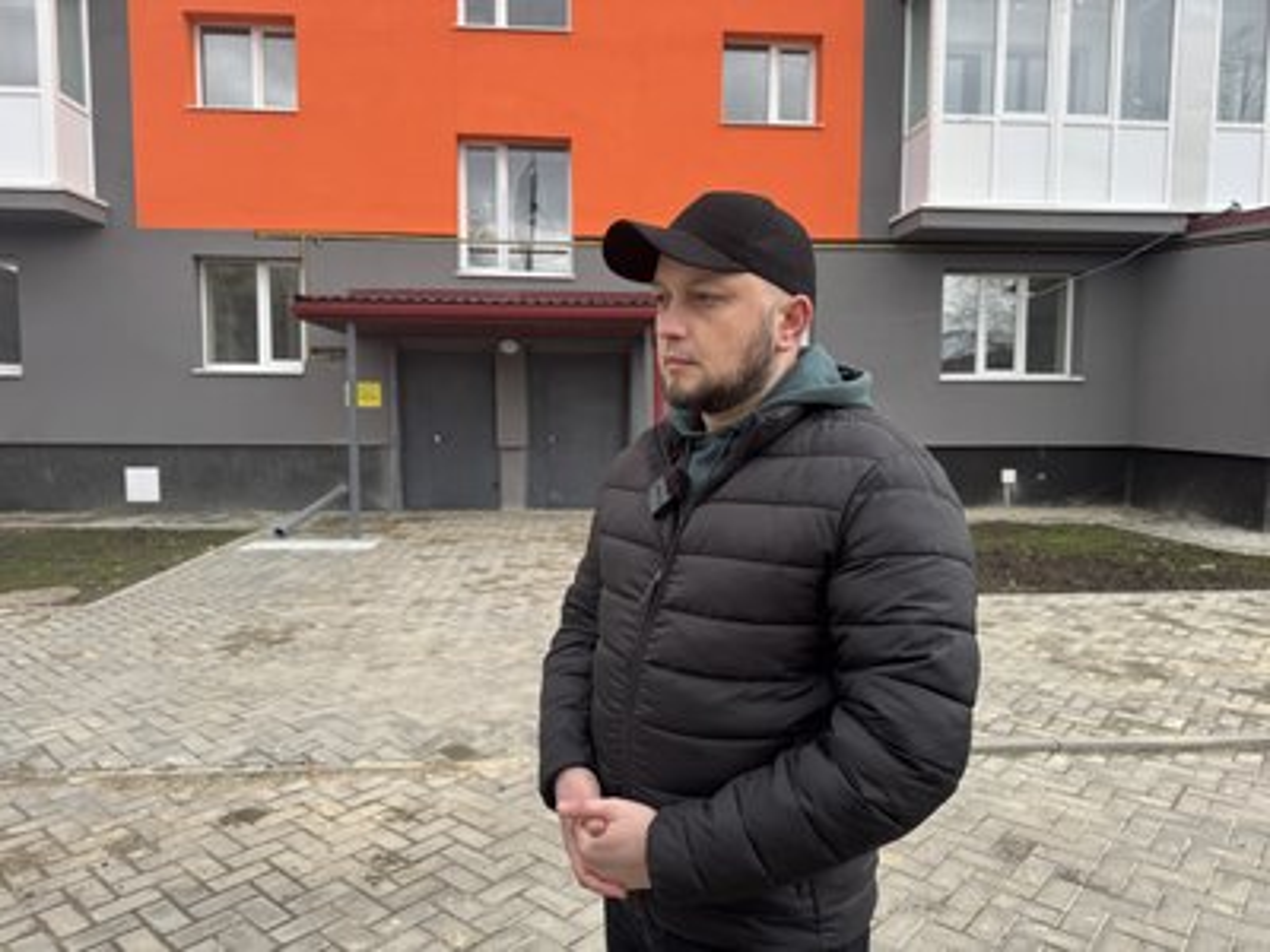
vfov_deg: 56.8
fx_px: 881
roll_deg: -0.1
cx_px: 635
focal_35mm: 24
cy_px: 476
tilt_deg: -5.1
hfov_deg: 71.6
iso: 80
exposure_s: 1/723
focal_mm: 6.76
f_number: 1.78
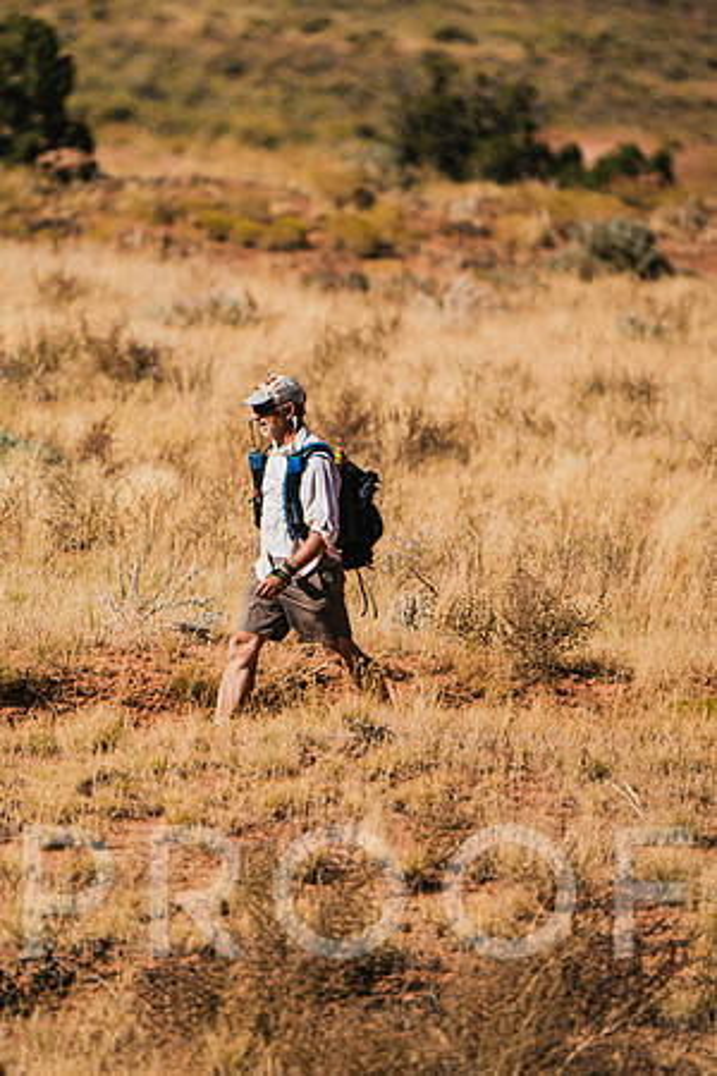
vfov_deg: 3.4
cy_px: 538
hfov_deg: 2.3
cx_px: 358
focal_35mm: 600
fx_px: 17924
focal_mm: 600
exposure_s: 1/1600
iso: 160
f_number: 6.3
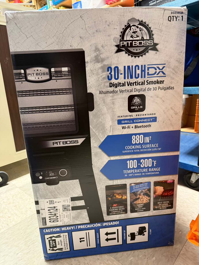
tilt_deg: -14.8
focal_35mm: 24
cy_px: 132
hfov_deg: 56.8
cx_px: 100
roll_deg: +3.1
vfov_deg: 71.6
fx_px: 184
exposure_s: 1/40
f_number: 1.78
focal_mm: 6.76
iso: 640
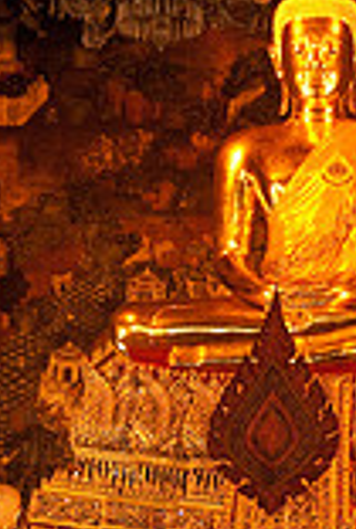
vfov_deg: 9.5
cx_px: 327
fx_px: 3183
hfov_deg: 6.4
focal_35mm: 216
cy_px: 241
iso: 800
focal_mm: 50
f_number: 4.8
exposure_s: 1/60
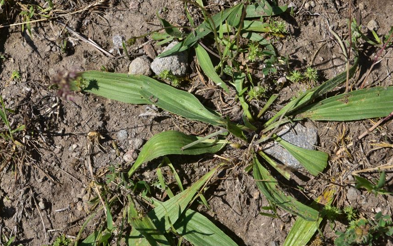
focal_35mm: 49
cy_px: 109
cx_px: 174
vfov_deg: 26.3
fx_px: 525
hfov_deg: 41.0
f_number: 14
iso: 100
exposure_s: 1/125
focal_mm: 32
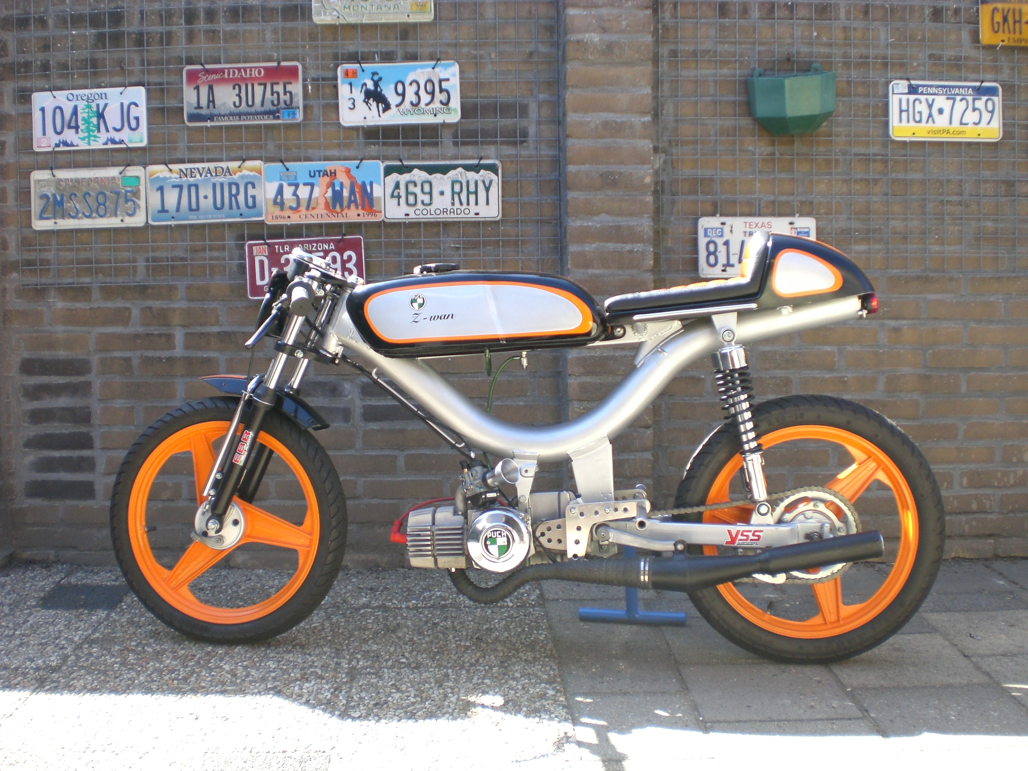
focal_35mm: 38
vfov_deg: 37.7
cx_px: 514
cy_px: 386
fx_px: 1128
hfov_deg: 49.0
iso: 100
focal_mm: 6.3
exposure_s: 1/250
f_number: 3.1
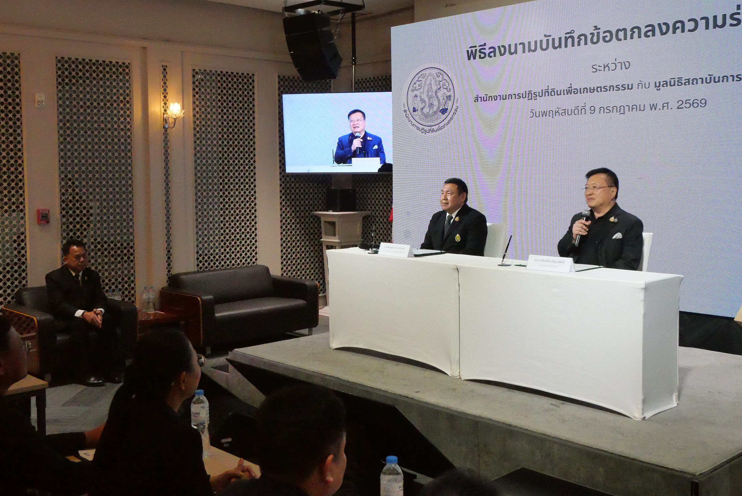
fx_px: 846
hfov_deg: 47.4
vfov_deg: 32.6
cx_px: 384
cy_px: 218
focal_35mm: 41
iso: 6400
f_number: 5.6
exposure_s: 1/500
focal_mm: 17
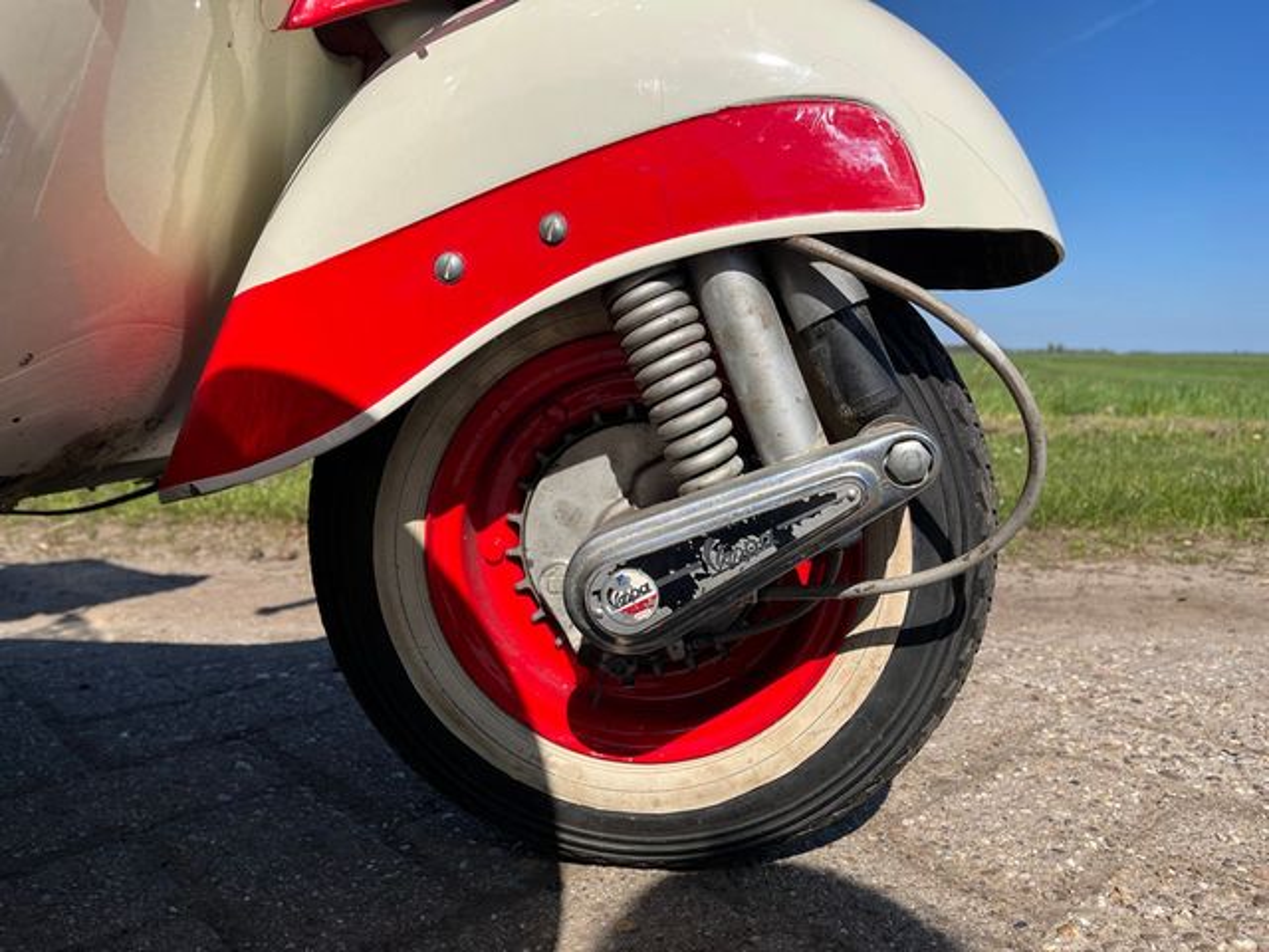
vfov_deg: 53.1
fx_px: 953
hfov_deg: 67.3
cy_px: 476
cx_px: 634
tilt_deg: -6.6
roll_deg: -0.2
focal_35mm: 26
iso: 50
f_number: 1.6
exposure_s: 1/3413
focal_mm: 5.1
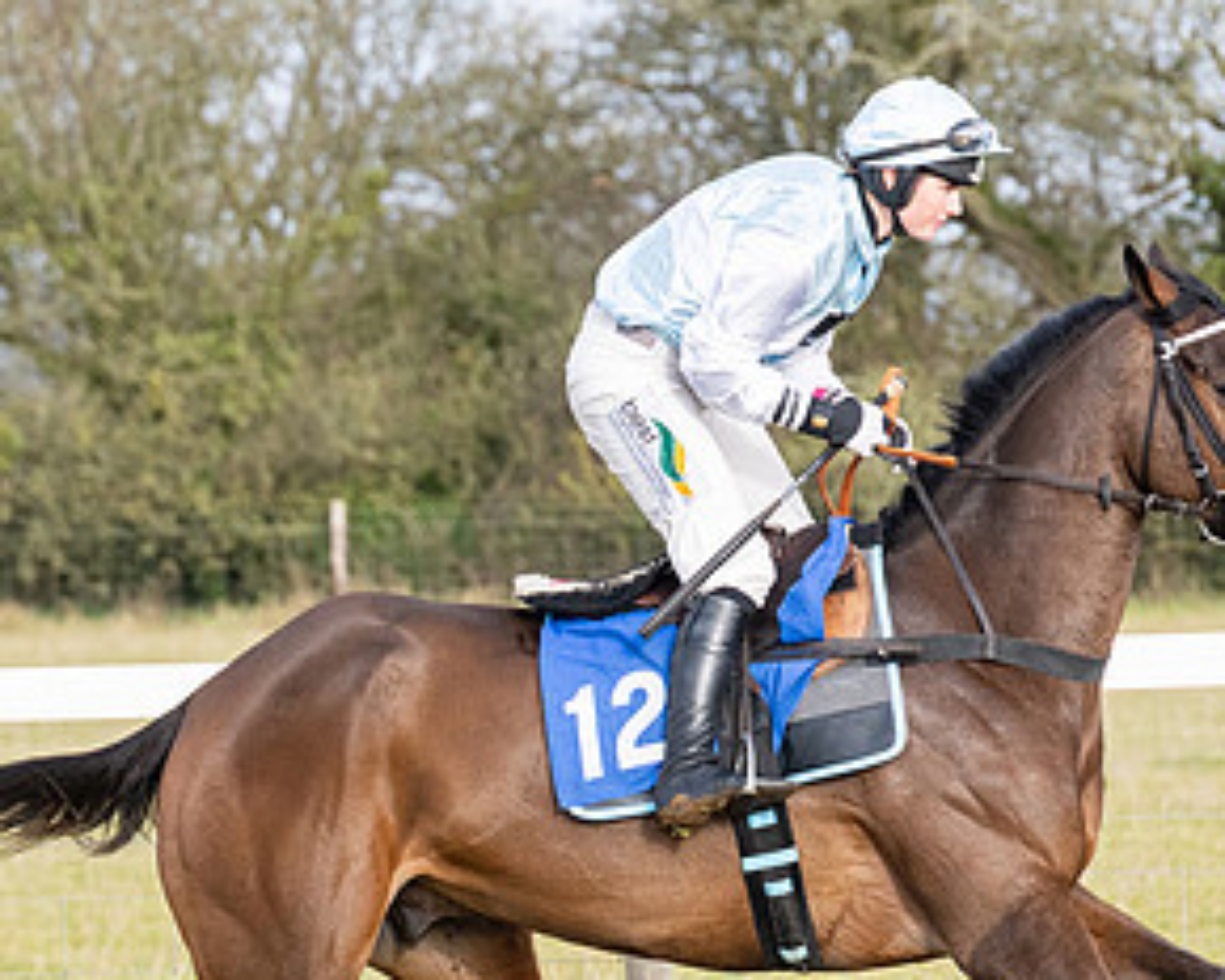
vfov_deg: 4.1
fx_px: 13741
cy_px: 856
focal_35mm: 379
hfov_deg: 5.1
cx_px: 1104
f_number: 5
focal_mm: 140
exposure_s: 1/2000
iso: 800
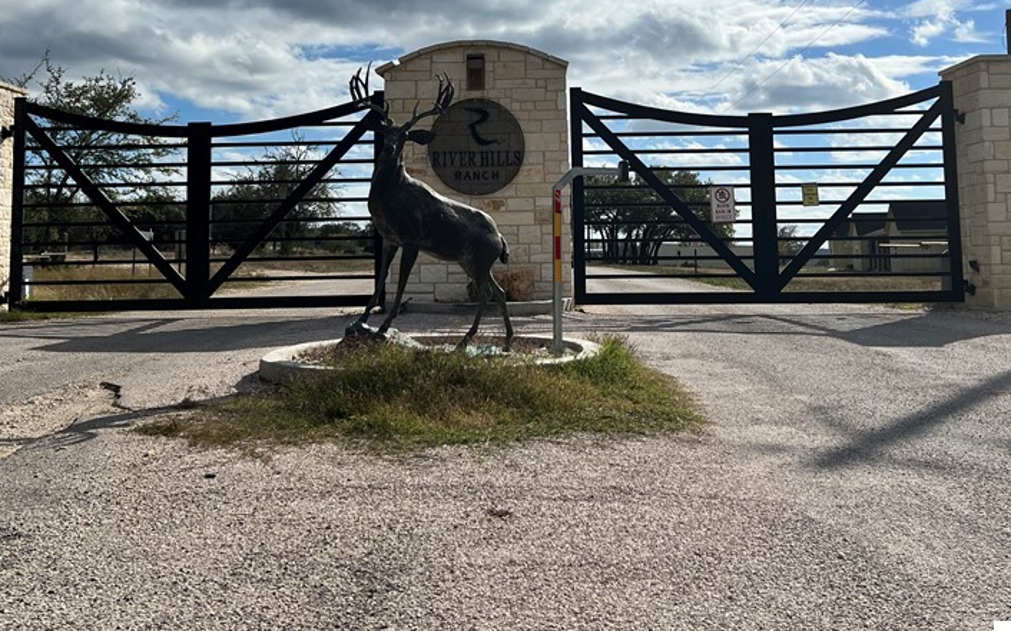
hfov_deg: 49.3
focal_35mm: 40
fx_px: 1102
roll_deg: +1.0
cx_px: 475
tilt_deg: +5.8
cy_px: 145
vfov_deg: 31.3
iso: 50
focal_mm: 5.7
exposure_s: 1/14286
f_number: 1.5
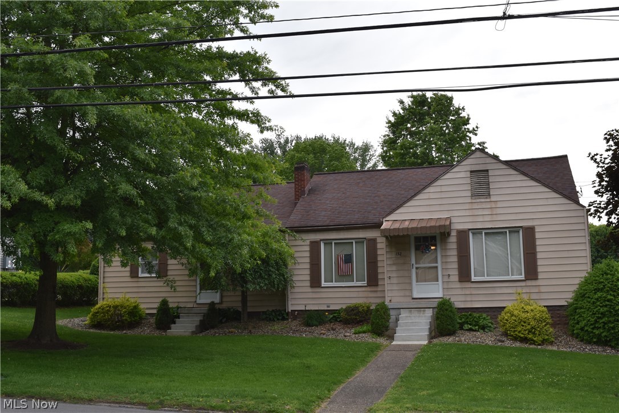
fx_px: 696
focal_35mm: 40
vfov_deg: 33.0
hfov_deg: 47.9
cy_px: 206
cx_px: 310
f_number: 9
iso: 200
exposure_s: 1/320
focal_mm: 27
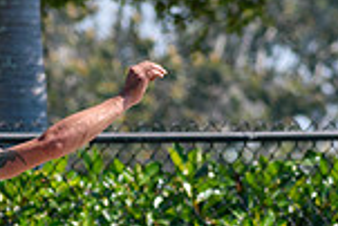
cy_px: 317
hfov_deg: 2.2
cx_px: 105
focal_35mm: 920
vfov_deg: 1.5
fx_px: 8646
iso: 360
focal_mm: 160
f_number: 5.6
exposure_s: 1/2000
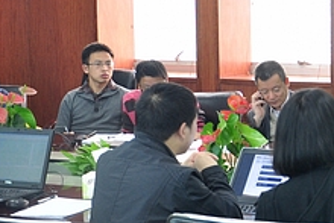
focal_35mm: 98
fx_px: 910
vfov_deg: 14.0
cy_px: 114
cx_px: 343
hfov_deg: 20.1
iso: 320
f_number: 4
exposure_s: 1/15
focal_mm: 24
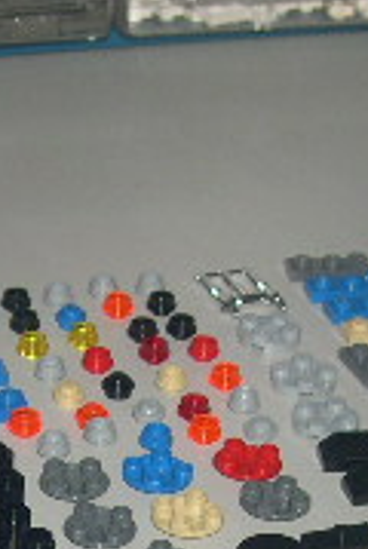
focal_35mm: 141
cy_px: 699
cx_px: 61
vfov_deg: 14.0
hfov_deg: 9.7
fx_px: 2154
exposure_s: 1/60
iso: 100
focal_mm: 8
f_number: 2.8
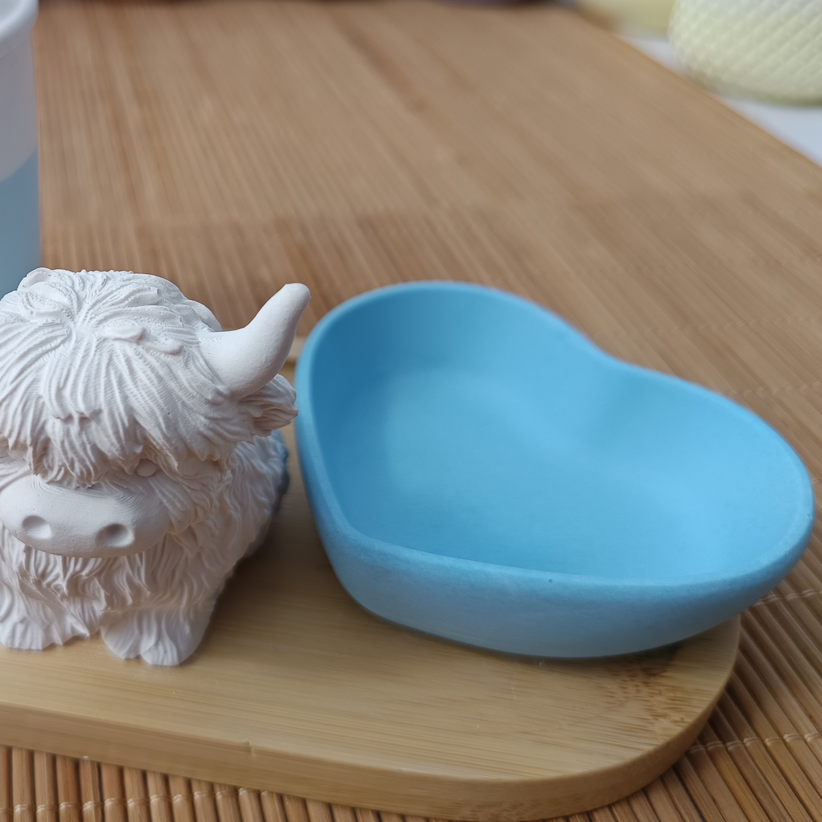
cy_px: 299
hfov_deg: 42.1
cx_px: 120
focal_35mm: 37
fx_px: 994
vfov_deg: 44.5
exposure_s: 1/403
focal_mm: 5.31
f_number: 1.7
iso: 50
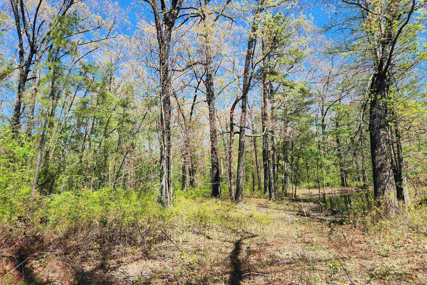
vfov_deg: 53.1
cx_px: 213
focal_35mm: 24
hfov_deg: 73.7
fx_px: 285
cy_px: 137
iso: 20
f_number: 1.8
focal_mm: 5.4
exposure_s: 1/647
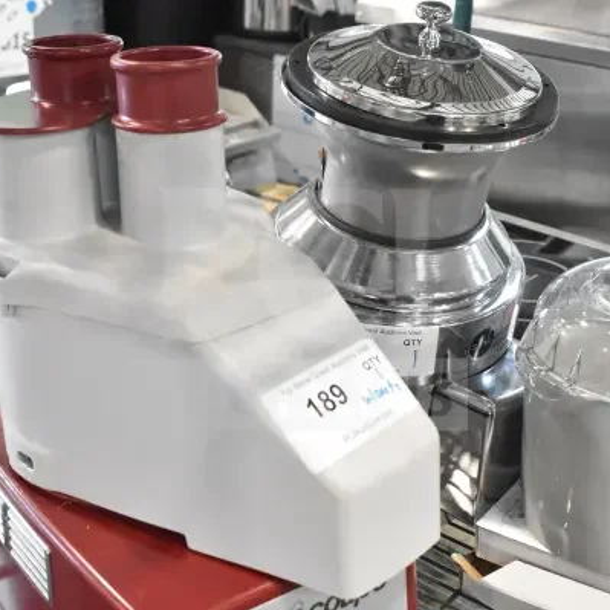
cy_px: 310
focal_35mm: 53
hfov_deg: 32.4
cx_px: 295
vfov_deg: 32.4
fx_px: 1050
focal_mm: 27
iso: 6400
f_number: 7.1
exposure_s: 1/200
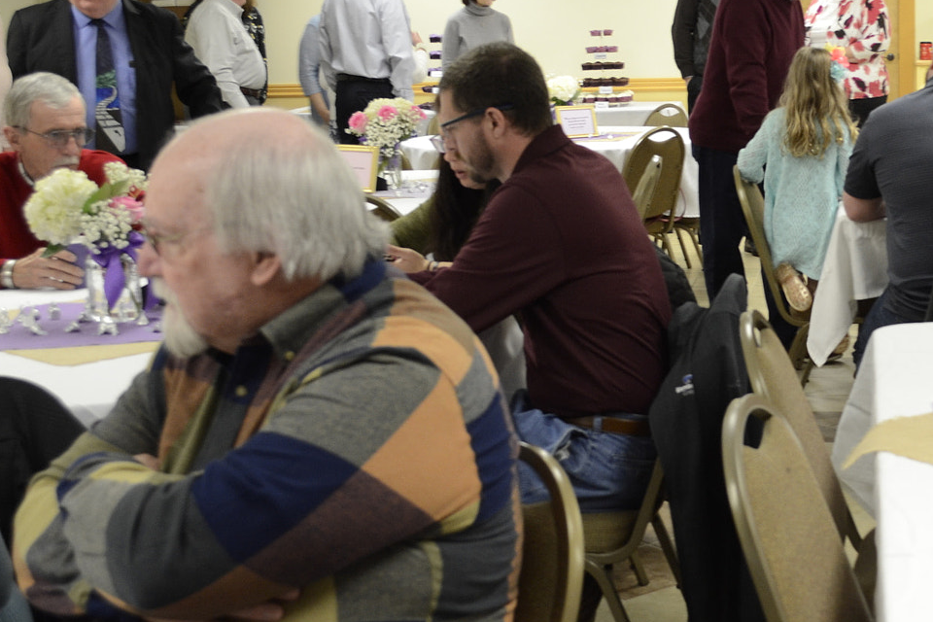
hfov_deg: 30.1
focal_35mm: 65
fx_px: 1684
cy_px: 264
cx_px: 763
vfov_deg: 20.9
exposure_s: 1/25
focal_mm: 26
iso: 400
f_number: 5
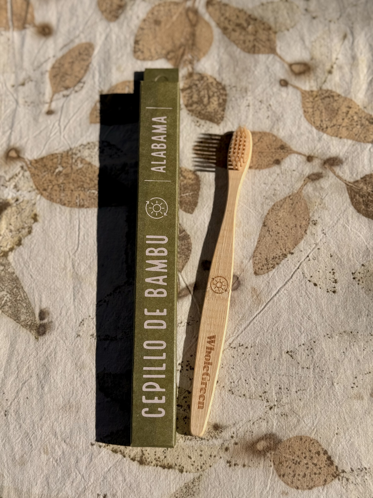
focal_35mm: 48
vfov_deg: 39.7
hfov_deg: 30.3
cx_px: 186
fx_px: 690
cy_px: 249
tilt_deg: -74.5
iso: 80
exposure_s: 1/9901
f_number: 1.78
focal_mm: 6.76
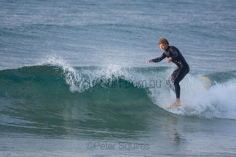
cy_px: 78
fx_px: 4918
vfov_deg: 1.8
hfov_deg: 2.7
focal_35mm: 750
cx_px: 118
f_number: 5.6
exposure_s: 1/1250
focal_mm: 500
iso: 800
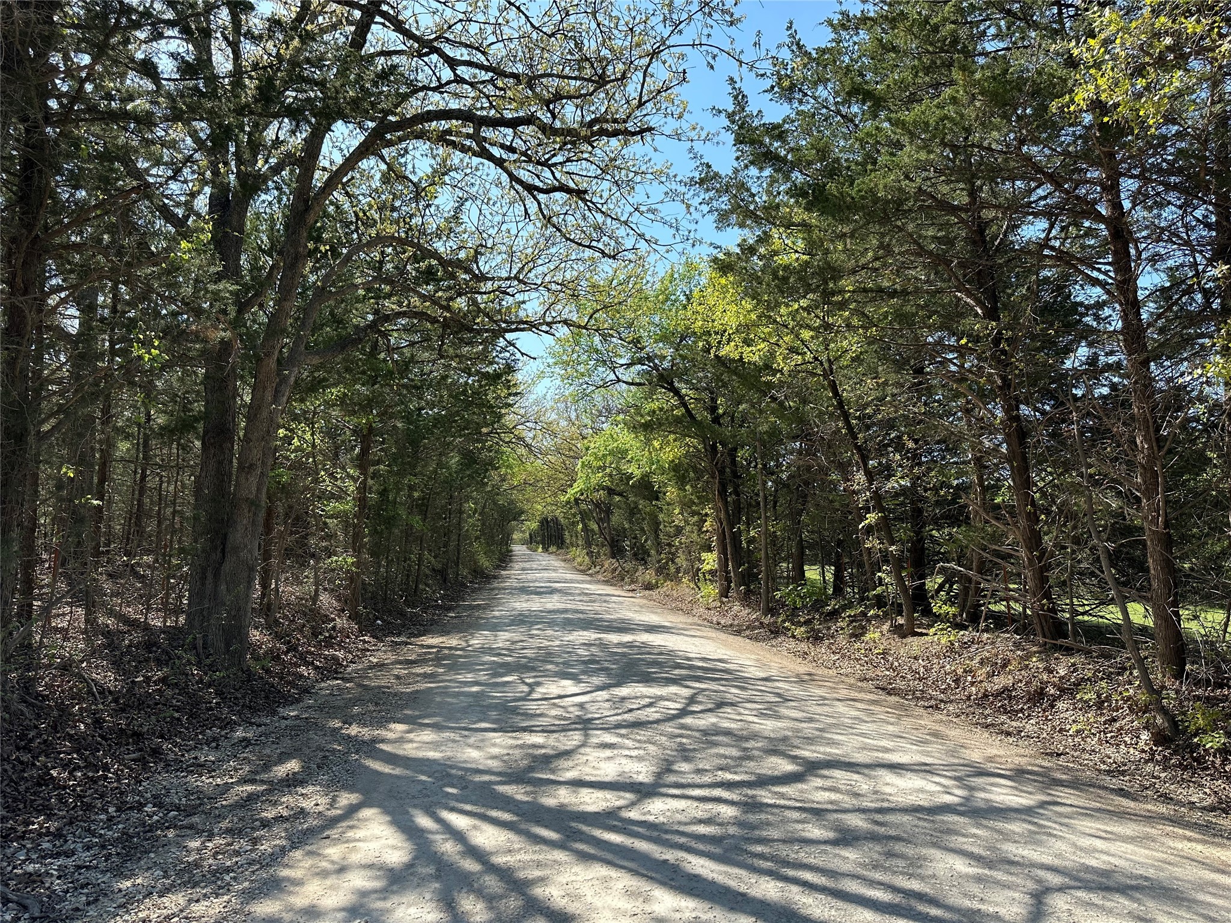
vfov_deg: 56.8
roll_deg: -0.5
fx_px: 853
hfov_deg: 71.6
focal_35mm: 24
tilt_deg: +8.2
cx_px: 616
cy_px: 462
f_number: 1.78
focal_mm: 6.86
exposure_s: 1/1721
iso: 80
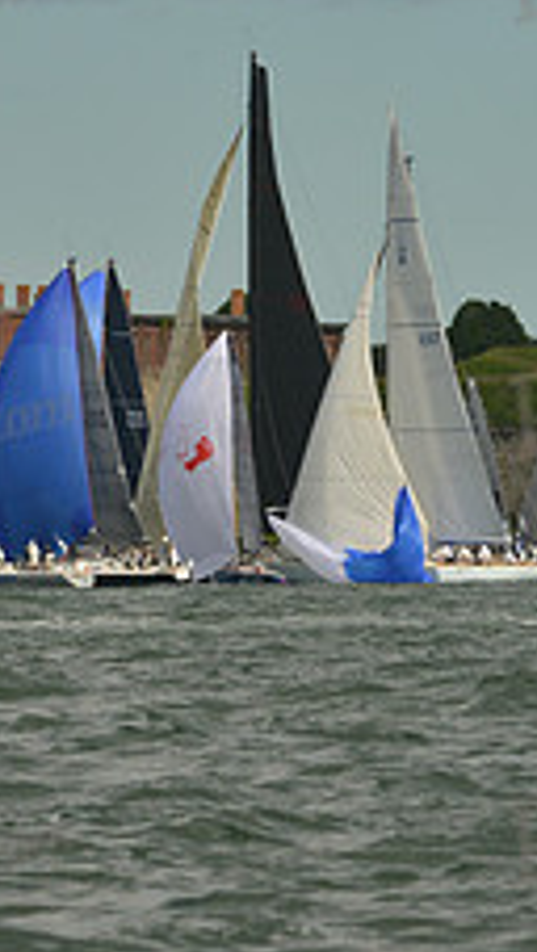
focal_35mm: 535
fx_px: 13518
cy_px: 191
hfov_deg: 2.3
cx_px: 294
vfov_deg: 4.0
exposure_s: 1/1250
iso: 400
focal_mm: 200
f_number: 9
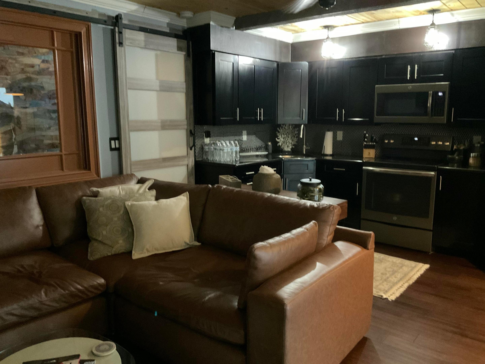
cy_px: 182
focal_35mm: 29
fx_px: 406
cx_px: 242
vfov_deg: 48.2
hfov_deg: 61.7
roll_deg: -0.8
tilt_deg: -9.6
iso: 500
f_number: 1.8
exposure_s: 1/17
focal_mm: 3
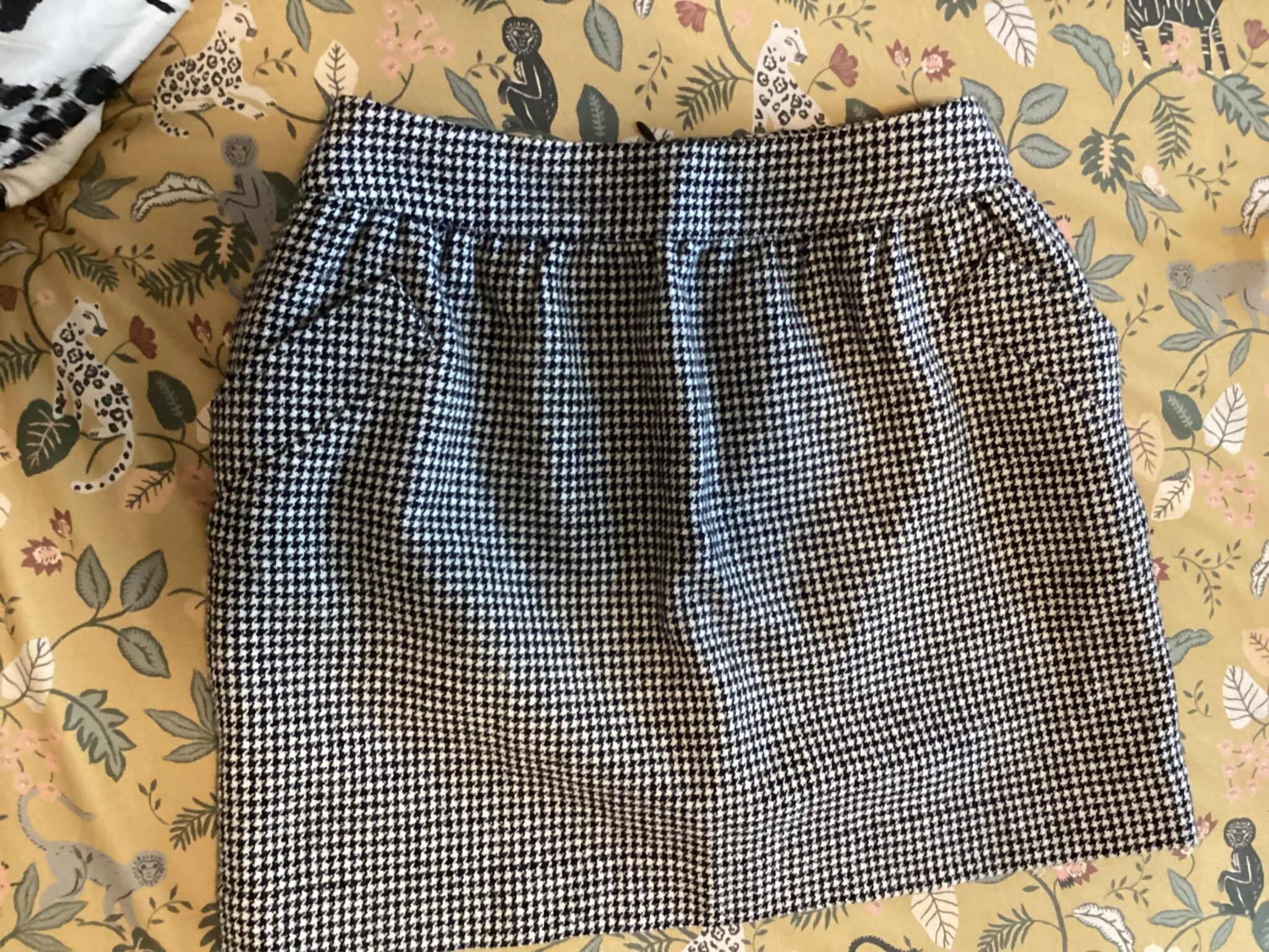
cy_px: 476
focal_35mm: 31
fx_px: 1136
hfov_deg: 58.4
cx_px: 634
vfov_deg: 45.4
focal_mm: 3.3
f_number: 2.4
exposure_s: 1/30
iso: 640
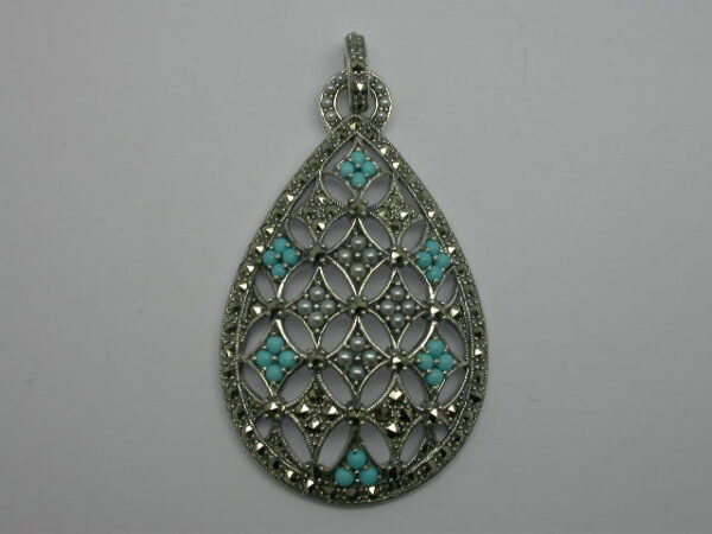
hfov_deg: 23.0
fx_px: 1748
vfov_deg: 17.4
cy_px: 267
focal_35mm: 85
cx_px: 356
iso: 100
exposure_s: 1/31.7
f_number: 8.3
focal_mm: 17.7
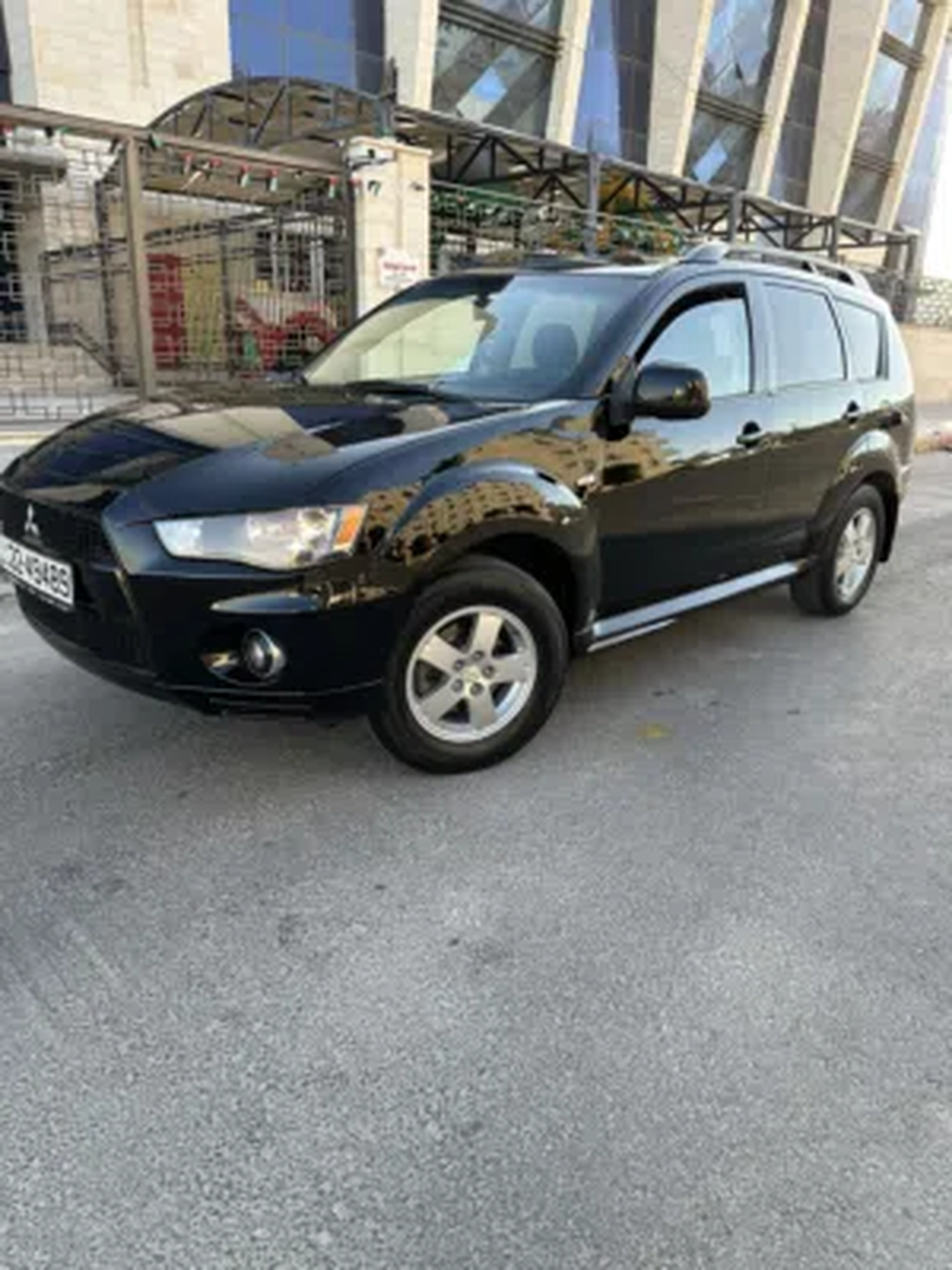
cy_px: 635
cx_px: 476
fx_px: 880
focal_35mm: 24
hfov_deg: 56.8
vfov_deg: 71.6
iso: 80
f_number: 1.78
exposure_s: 1/431
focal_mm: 6.86
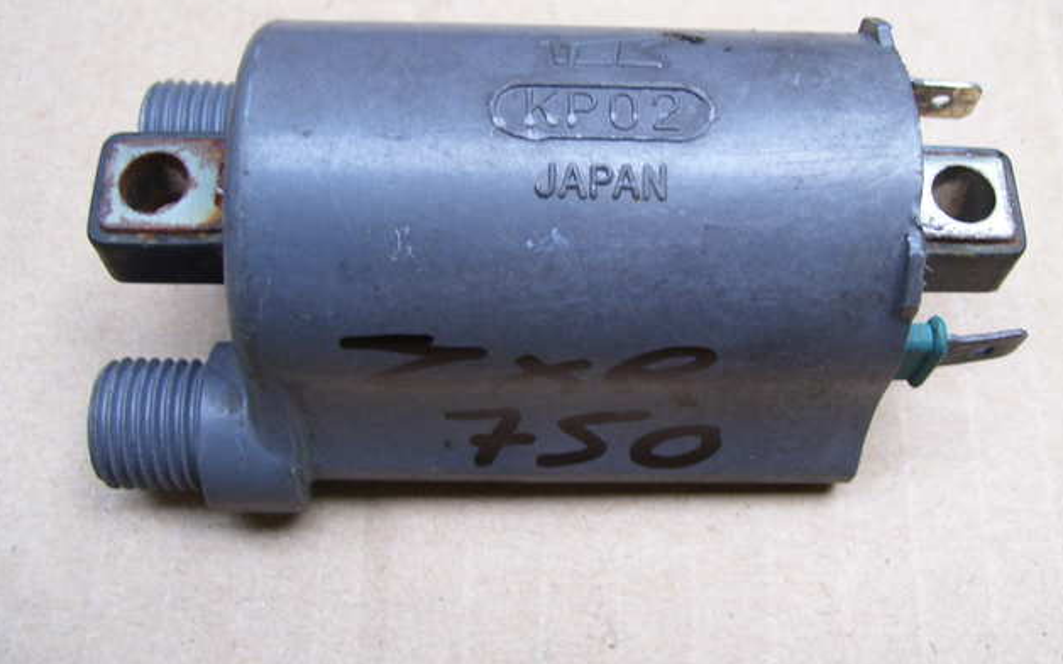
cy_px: 254
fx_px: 1303
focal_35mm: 45
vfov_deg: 28.5
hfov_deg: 44.3
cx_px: 601
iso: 160
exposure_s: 1/30
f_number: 2.7
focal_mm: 6
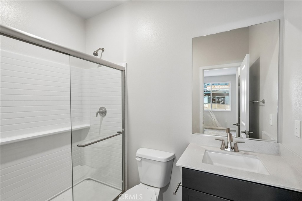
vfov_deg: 73.7
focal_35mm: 16
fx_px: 134
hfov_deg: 96.8
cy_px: 100
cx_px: 151
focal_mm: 16
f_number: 8
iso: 1600
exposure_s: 1/30
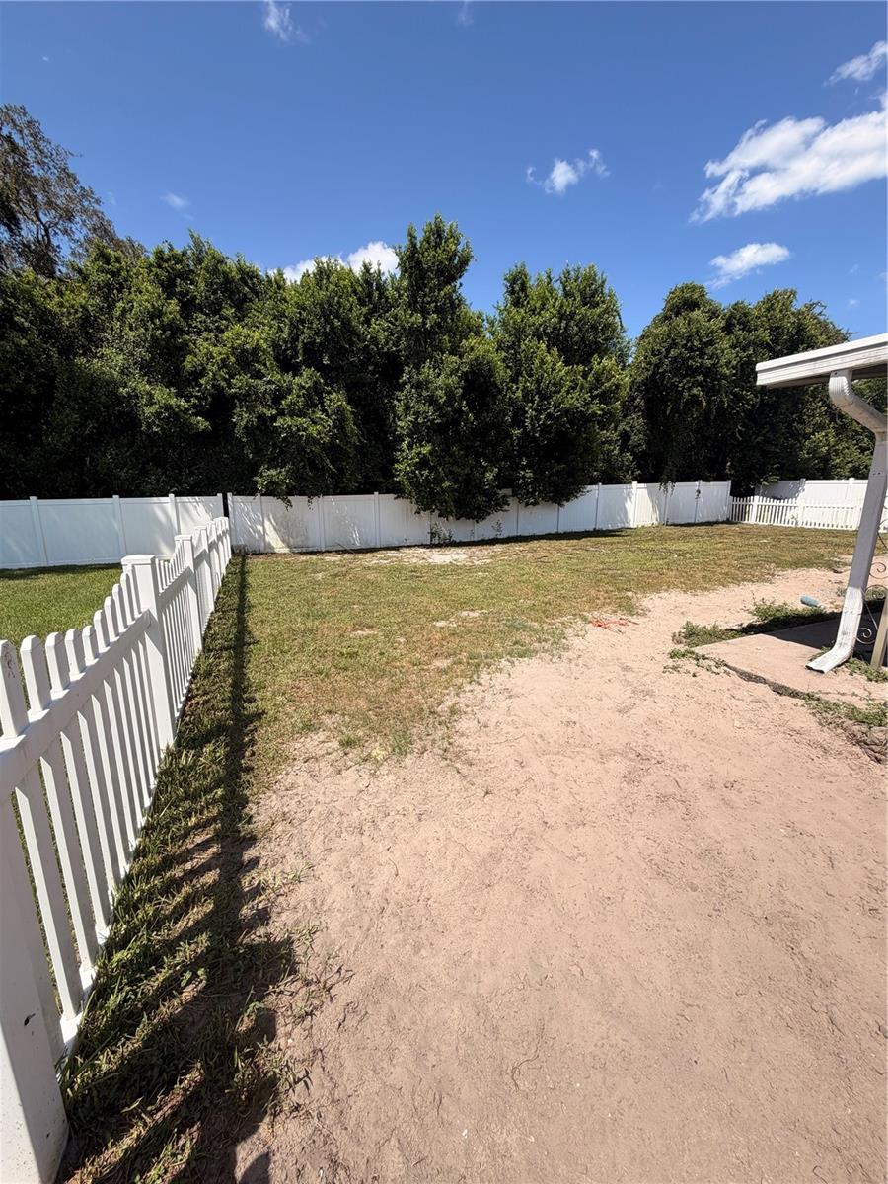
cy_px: 592
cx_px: 444
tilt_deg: -10.8
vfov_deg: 102.1
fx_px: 479
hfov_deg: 85.7
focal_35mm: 14
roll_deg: -0.4
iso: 20
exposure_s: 1/770
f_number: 2.2
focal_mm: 2.22
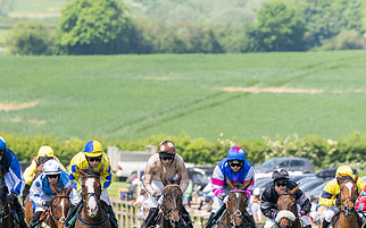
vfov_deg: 1.8
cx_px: 11
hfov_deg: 2.9
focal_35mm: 713
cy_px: 167
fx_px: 7109
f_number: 4
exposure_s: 1/2500
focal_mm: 170
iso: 400
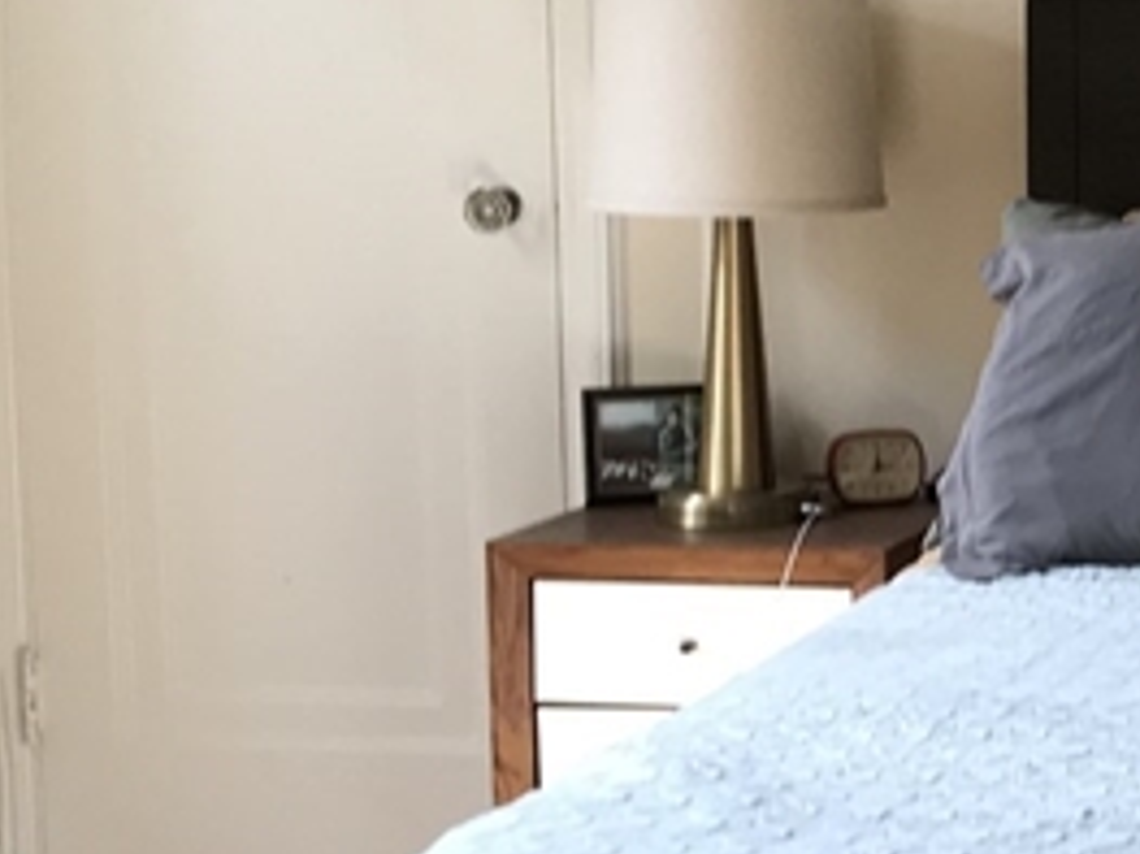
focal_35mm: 109
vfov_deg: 13.5
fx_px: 3588
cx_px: 1517
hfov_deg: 16.9
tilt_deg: -5.3
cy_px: 273
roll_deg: +1.4
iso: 40
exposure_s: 1/120
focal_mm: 3.99
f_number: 1.8
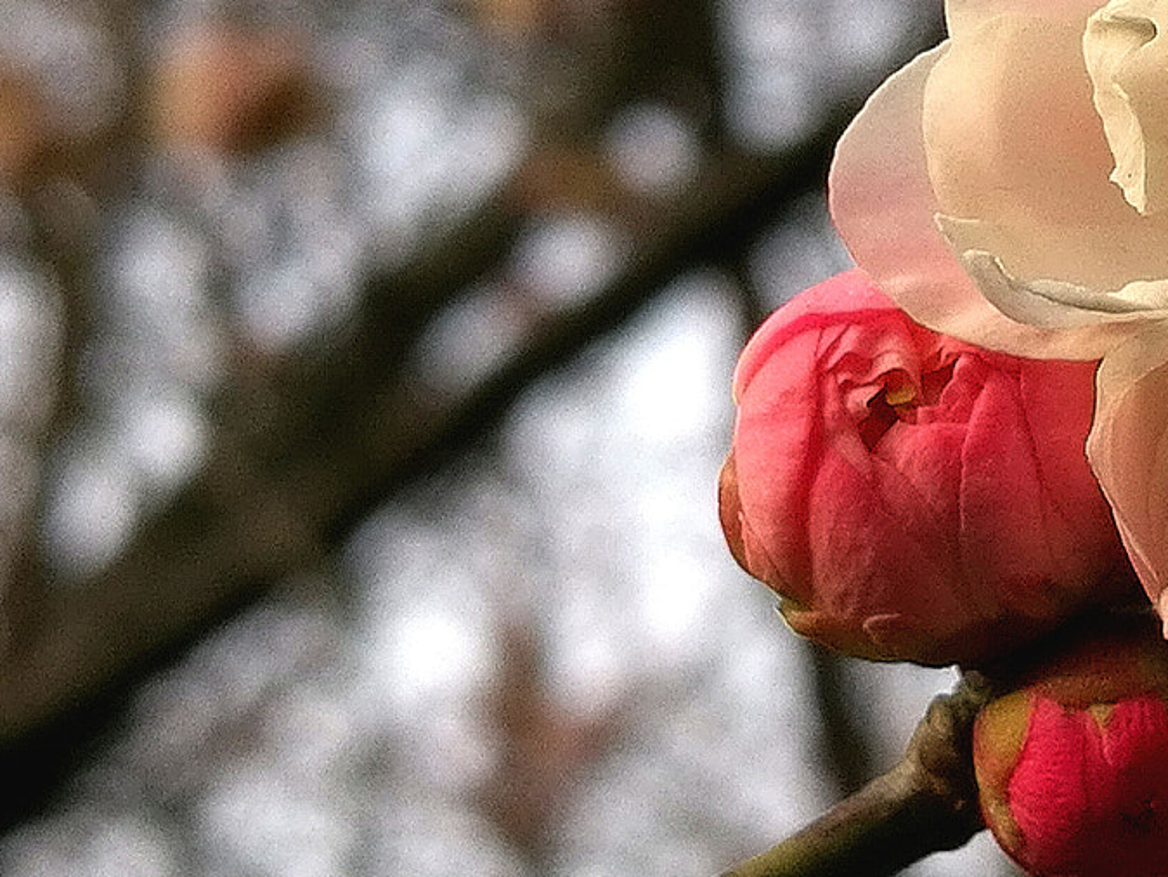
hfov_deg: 13.9
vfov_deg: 10.6
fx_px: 4726
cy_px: 239
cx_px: 1111
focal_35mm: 140
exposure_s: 1/250
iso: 50
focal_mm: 4.5
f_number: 2.2
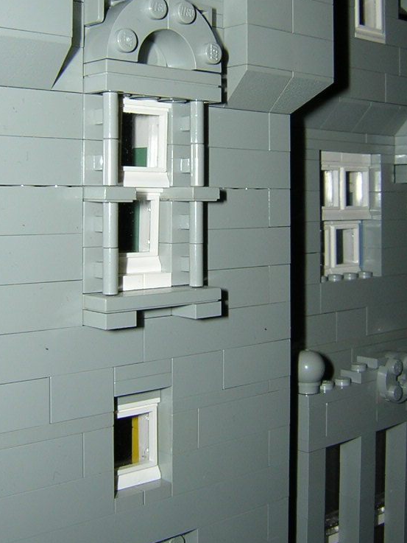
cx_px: 173
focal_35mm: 50
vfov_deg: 37.8
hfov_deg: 29.1
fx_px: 784
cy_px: 184
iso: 100
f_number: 5.2
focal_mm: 4.7
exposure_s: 1/60.1
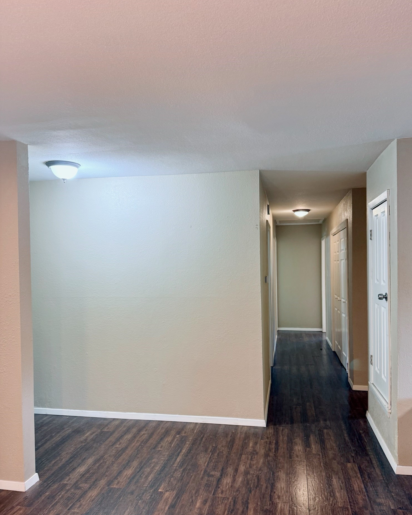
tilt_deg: +0.2
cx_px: 214
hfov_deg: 54.9
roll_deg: +0.1
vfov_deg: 66.0
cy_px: 267
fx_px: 396
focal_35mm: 26
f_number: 1.78
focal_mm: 6.76
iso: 160
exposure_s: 1/60
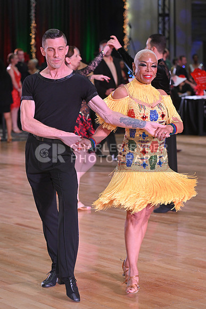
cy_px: 154
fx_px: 944
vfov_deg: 18.6
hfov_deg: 12.5
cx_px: 103
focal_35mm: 110
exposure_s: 1/320
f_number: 5
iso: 2000
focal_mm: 110
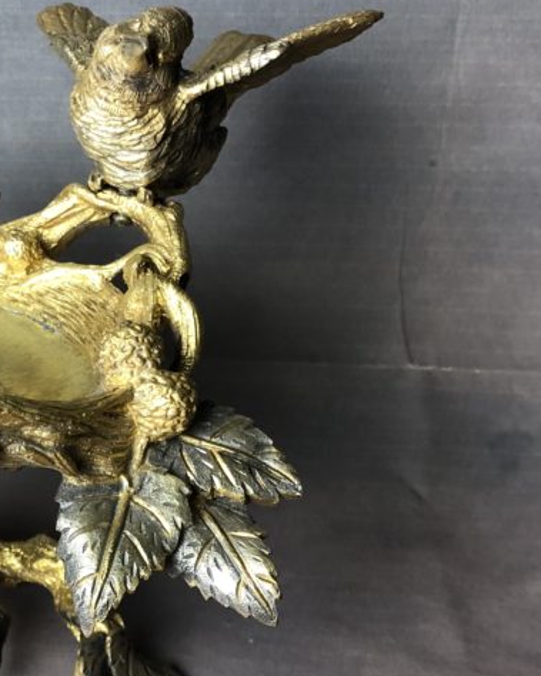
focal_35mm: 59
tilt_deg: -25.6
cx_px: 13
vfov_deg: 31.9
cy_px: 389
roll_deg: +1.6
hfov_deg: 24.7
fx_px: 1181
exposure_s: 1/25
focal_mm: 4
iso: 32
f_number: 1.8
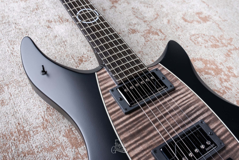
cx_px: 120
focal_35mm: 35
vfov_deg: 37.9
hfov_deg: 54.4
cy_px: 80
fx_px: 232
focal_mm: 35
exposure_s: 1/125
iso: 100
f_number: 11
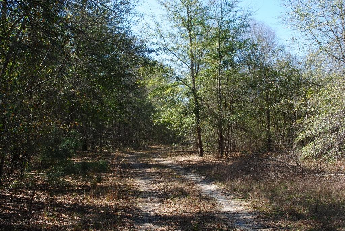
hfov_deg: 49.5
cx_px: 172
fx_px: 374
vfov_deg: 34.3
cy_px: 116
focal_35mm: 39
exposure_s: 1/125
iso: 200
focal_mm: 26
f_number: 9
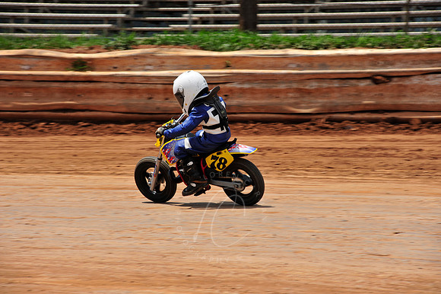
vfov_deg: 6.9
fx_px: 2449
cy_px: 147
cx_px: 220
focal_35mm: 200
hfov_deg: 10.3
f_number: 11
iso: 200
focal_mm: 200
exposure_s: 1/400
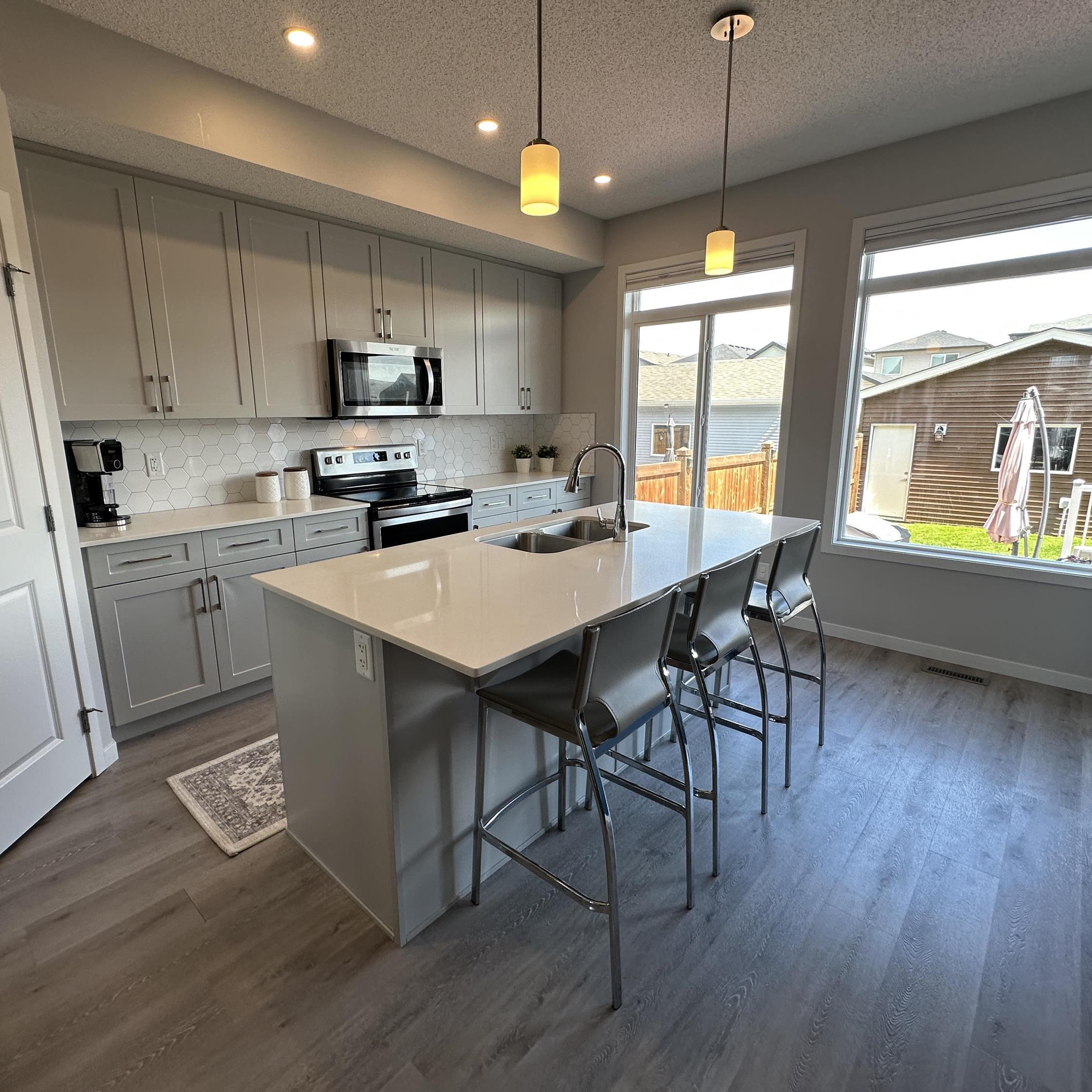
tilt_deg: -11.9
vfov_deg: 84.0
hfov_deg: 83.9
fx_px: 607
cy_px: 540
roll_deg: +0.3
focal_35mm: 17
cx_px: 515
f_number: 2.2
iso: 80
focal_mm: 2.22
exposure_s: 1/120
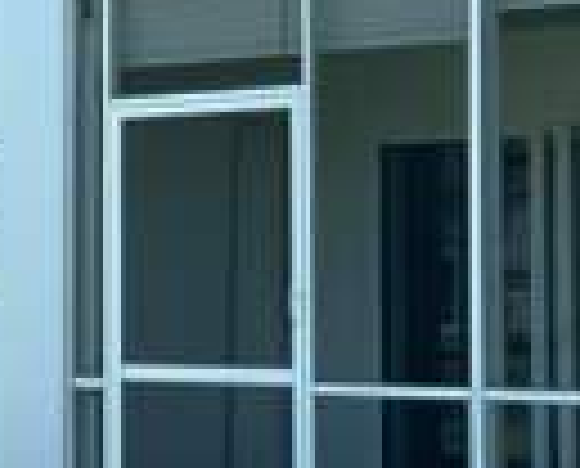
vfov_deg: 14.7
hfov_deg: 18.2
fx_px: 1808
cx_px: 184
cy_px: 216
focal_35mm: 105
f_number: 1.8
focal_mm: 3
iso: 16
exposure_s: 1/524
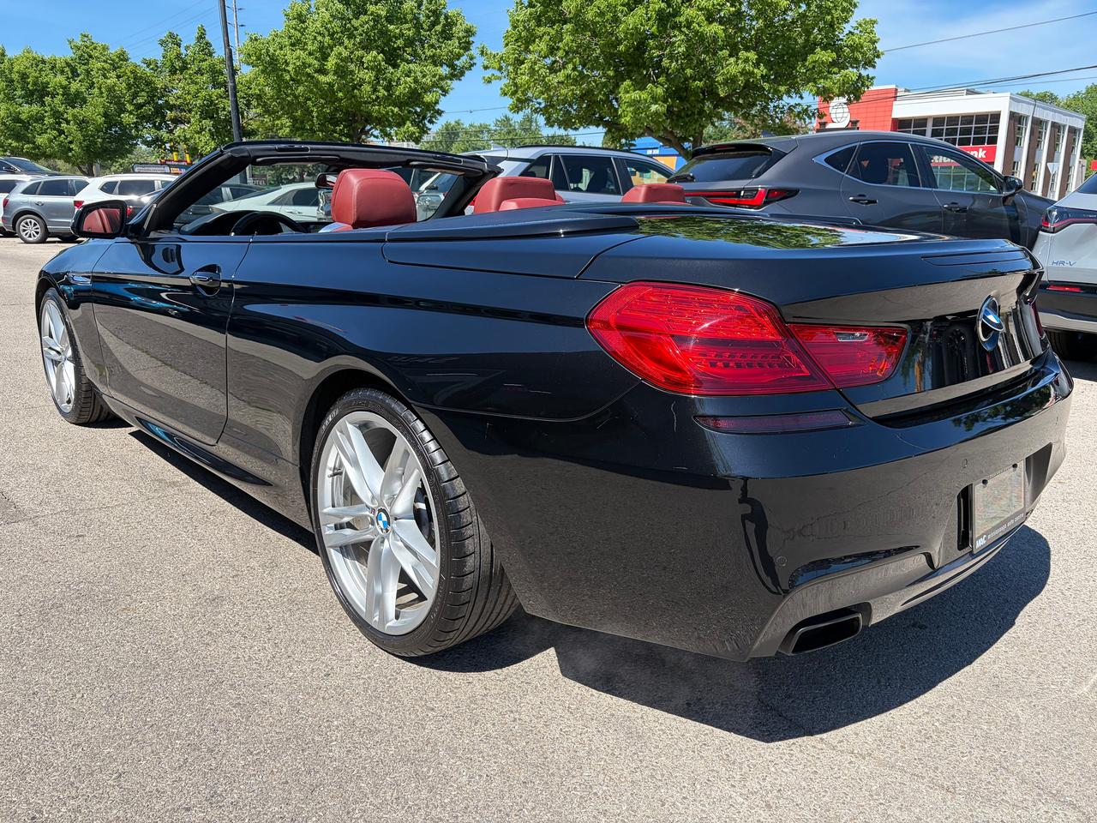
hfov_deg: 67.3
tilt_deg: -14.3
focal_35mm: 26
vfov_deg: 53.1
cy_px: 412
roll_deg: +0.5
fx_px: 824
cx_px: 548
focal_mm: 5.96
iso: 50
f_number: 1.6
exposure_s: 1/1901
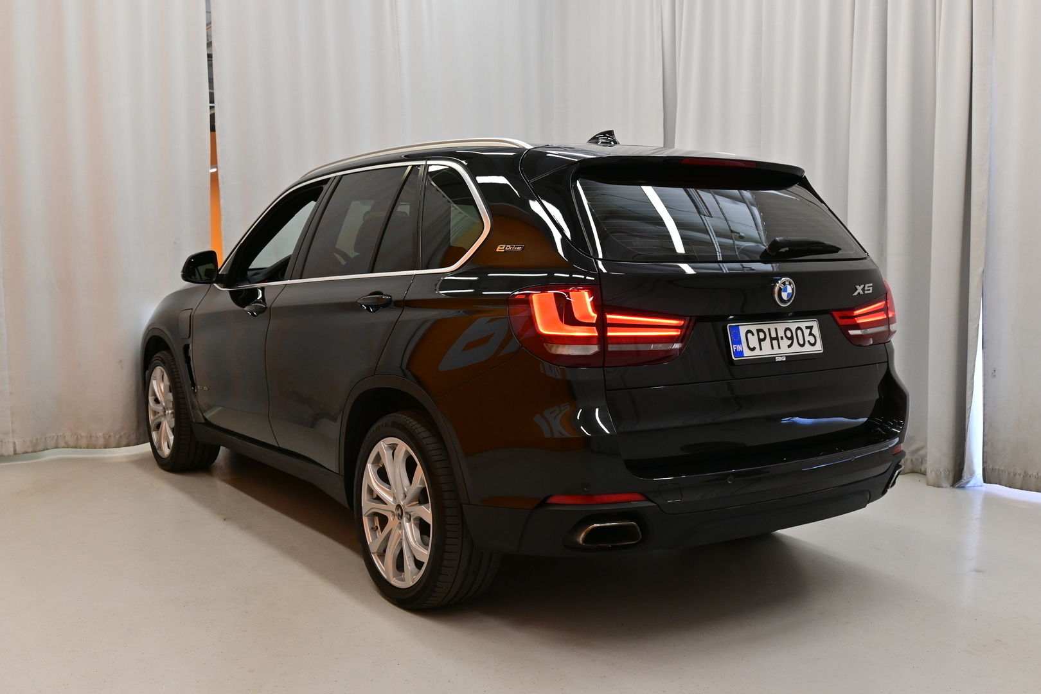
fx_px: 1041
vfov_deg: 36.9
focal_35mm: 36
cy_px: 347
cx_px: 520
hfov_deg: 53.1
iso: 640
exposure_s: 1/100
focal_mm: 24
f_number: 5.6
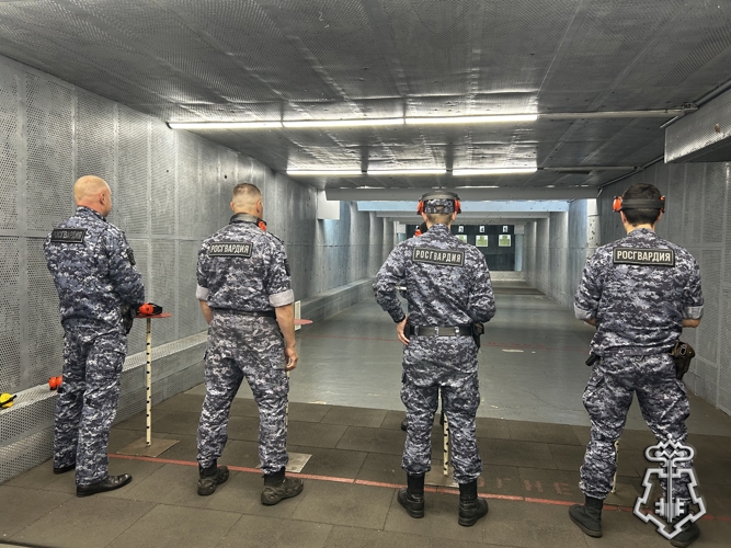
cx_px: 366
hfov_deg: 67.3
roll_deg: -1.1
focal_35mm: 26
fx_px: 549
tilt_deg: -2.5
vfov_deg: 53.0
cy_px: 274
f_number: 1.5
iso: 125
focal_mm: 5.7
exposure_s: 1/50
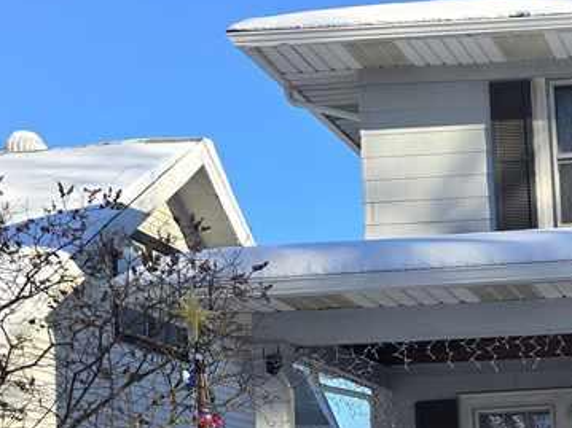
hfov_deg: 20.9
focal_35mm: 82
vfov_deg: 17.3
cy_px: 488
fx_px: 1355
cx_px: 813
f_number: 1.7
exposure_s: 1/444
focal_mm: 6.3
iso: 12
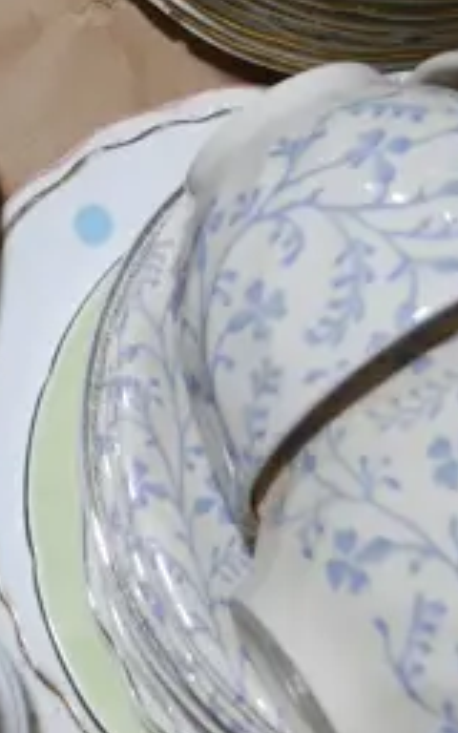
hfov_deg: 10.2
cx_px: -89
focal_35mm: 127
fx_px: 2536
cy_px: -209
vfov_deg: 15.7
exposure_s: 1/125
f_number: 3.6
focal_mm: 15
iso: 200
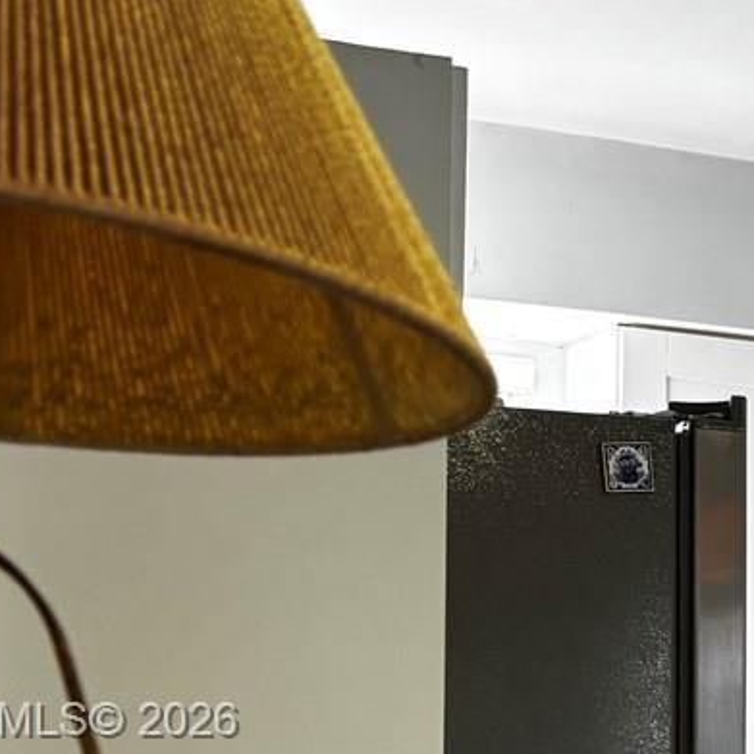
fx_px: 2316
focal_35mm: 94
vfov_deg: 18.1
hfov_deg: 16.6
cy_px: 723
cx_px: 1180
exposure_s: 1/60
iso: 80
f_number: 1.6
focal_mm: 5.96
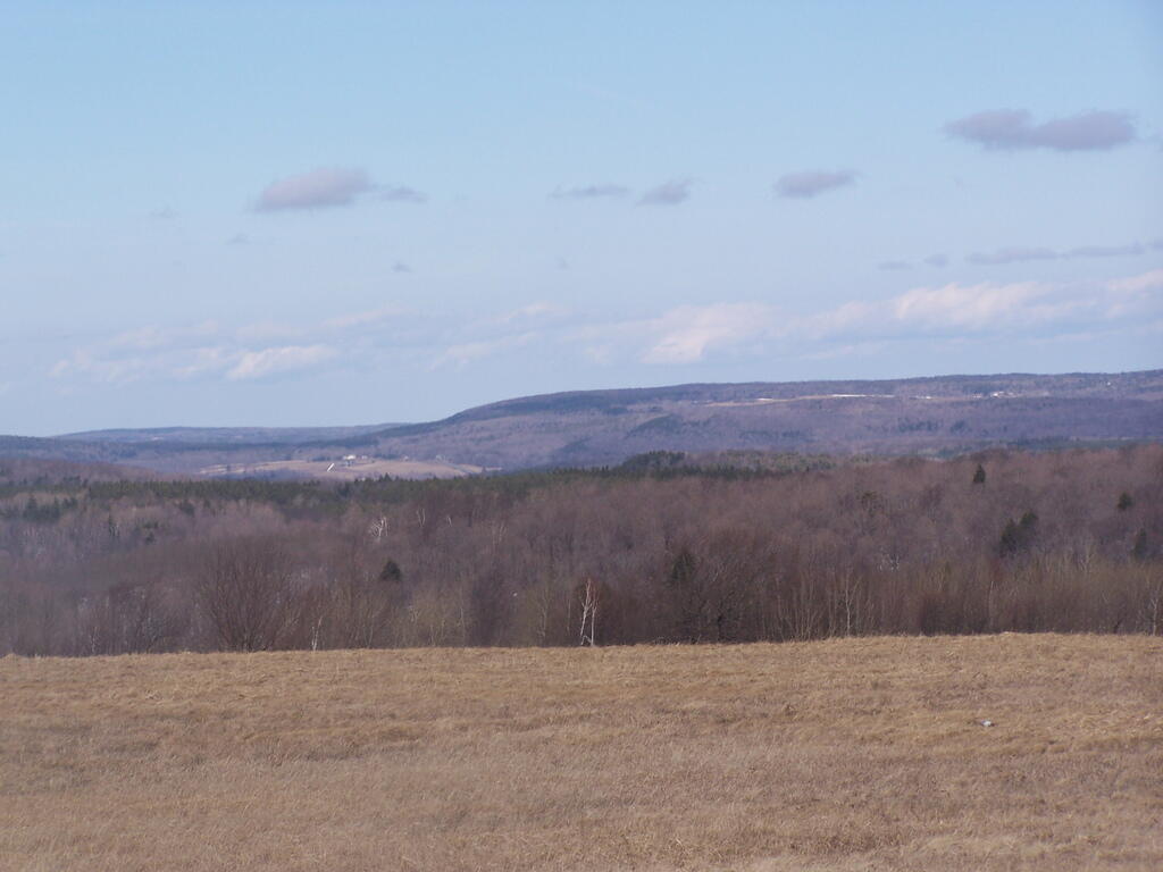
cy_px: 436
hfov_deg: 12.4
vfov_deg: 9.3
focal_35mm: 159
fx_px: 5342
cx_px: 582
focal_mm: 26.4
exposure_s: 1/640
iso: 80
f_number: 4.5
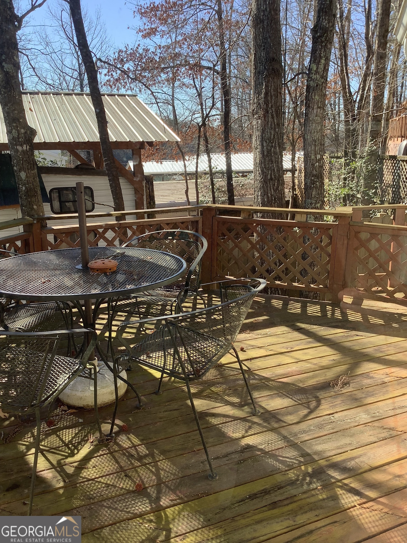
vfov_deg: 58.4
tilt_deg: -16.8
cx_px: 204
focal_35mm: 31
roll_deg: +1.4
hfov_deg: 45.4
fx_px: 486
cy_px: 272
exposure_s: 1/324
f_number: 2.4
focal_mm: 3.3
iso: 25
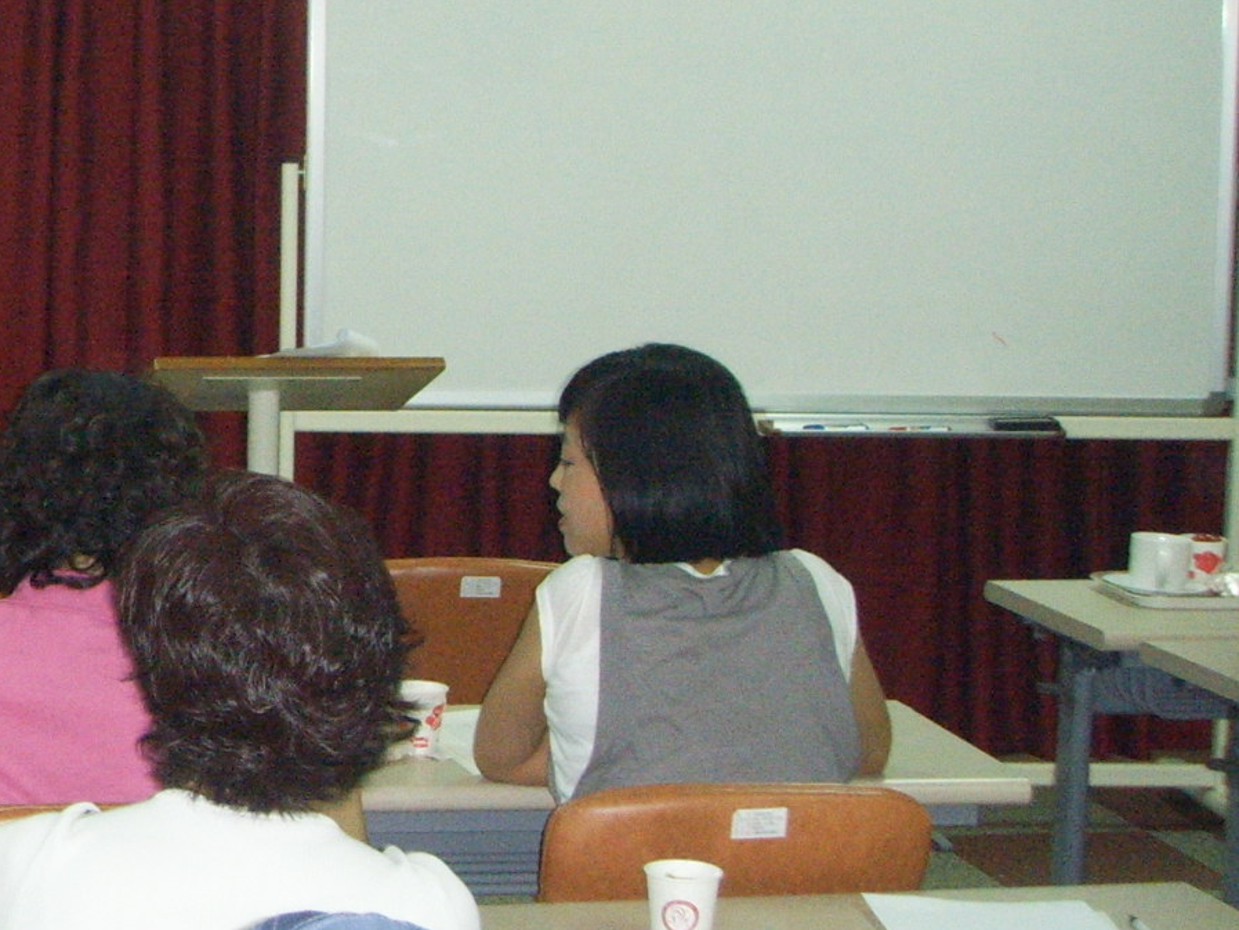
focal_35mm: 89
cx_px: -152
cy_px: 379
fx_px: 3186
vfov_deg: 16.6
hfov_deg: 20.9
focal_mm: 6.6
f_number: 3.5
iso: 252
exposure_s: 1/45
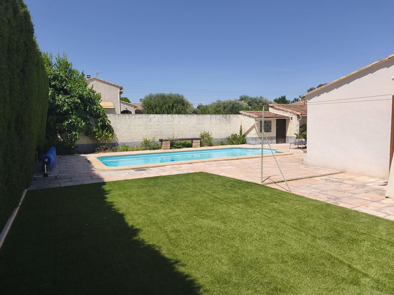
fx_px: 262
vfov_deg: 58.9
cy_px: 148
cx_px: 197
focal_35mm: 23
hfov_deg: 73.9
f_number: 1.65
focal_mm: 6.18
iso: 50
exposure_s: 1/1346
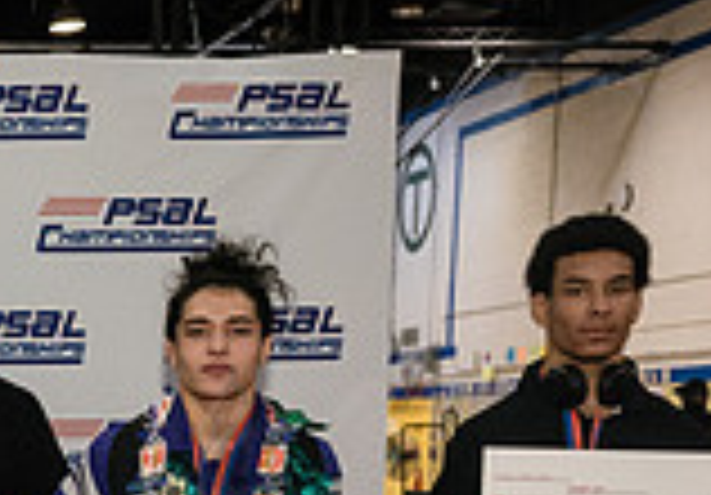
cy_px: 742
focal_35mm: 107
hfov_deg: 17.3
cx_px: -309
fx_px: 2142
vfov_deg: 12.5
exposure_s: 1/160
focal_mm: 24
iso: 4000
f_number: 5
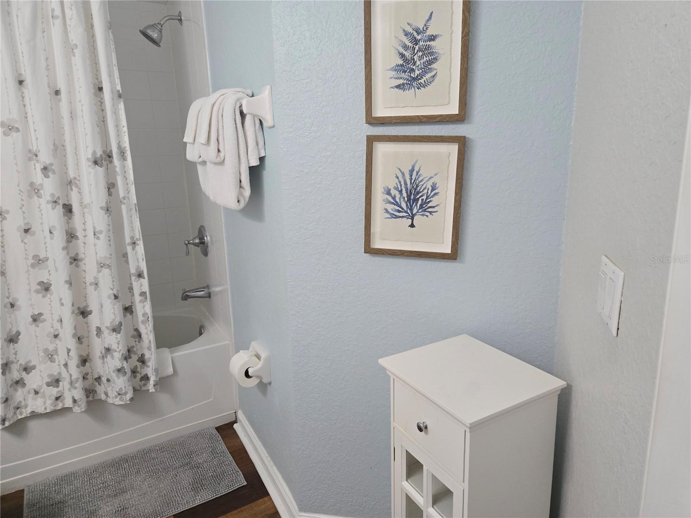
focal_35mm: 23
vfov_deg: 58.9
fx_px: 459
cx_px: 346
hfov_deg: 73.9
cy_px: 259
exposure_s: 1/120
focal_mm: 5.4
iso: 400
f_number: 1.8
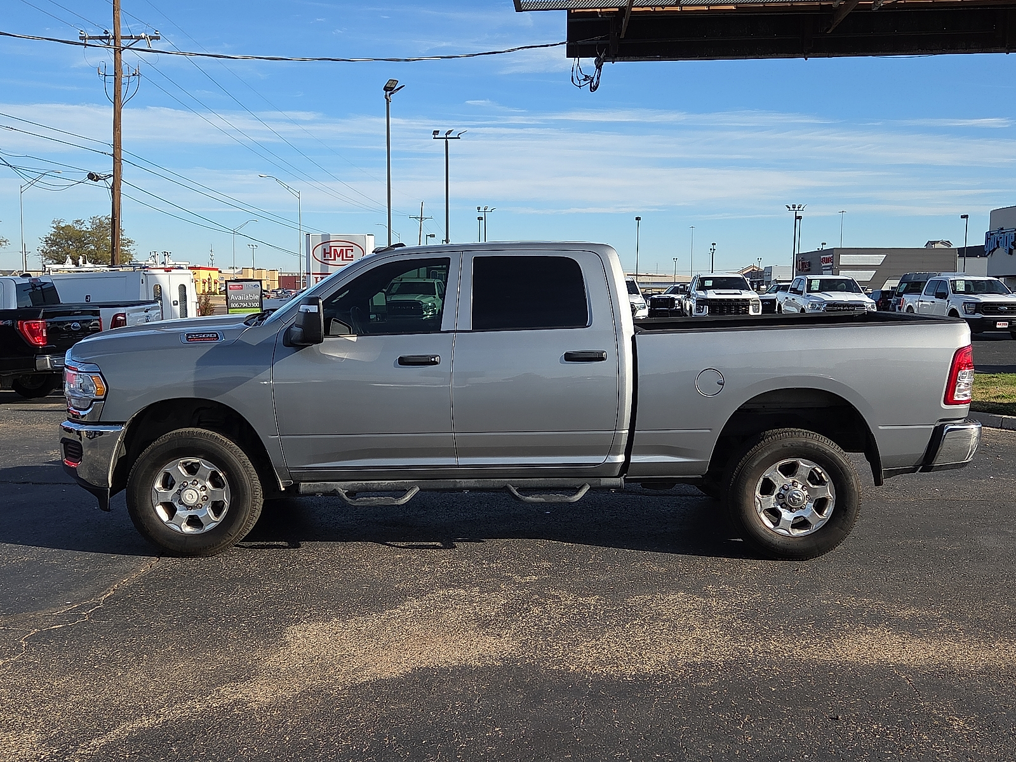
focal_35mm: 34
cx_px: 508
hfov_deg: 54.0
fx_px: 998
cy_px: 381
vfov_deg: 41.8
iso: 77
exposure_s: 1/5000
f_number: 1.8
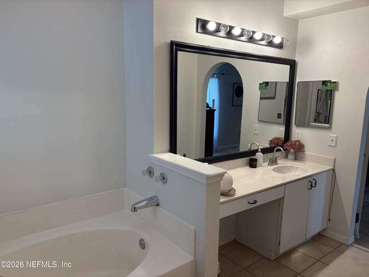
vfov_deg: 53.1
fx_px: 277
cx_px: 184
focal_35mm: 26
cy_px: 138
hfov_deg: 67.3
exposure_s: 1/134
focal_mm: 5.96
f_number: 1.6
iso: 125
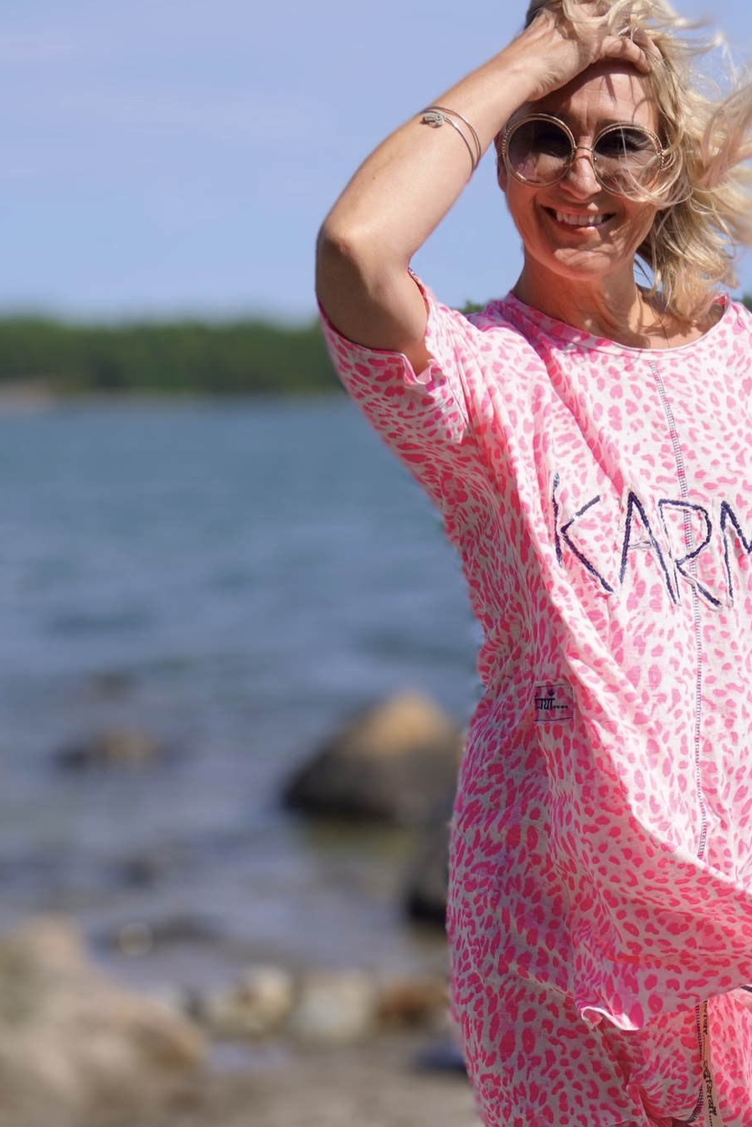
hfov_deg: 17.5
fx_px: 2411
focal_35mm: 77
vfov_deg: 25.6
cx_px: 631
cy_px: 979
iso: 100
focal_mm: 27
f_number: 4.5
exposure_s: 1/1000
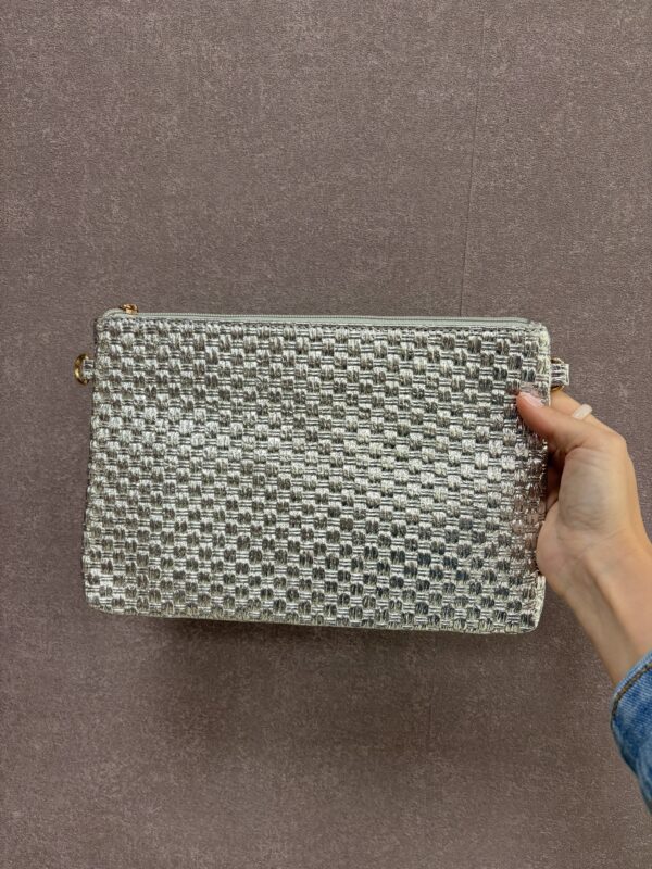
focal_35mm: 26
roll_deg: -2.8
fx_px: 653
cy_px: 434
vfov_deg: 67.3
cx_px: 326
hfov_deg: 53.1
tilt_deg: -9.9
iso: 80
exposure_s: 1/100
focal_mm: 5.96
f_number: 1.6
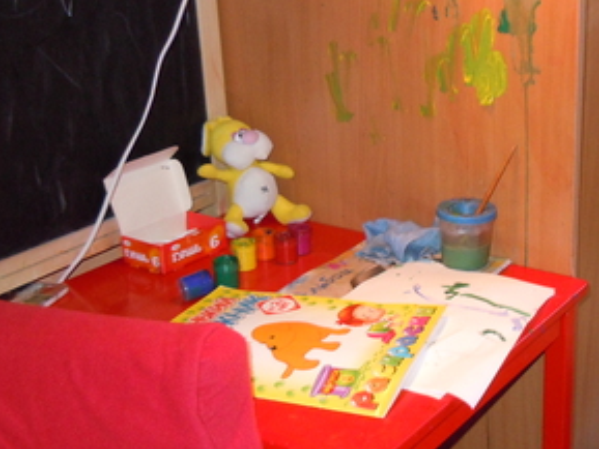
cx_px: 419
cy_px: 229
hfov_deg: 33.3
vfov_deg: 25.7
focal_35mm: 57
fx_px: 987
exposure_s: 1/30
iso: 400
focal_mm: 5.4
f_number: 3.5
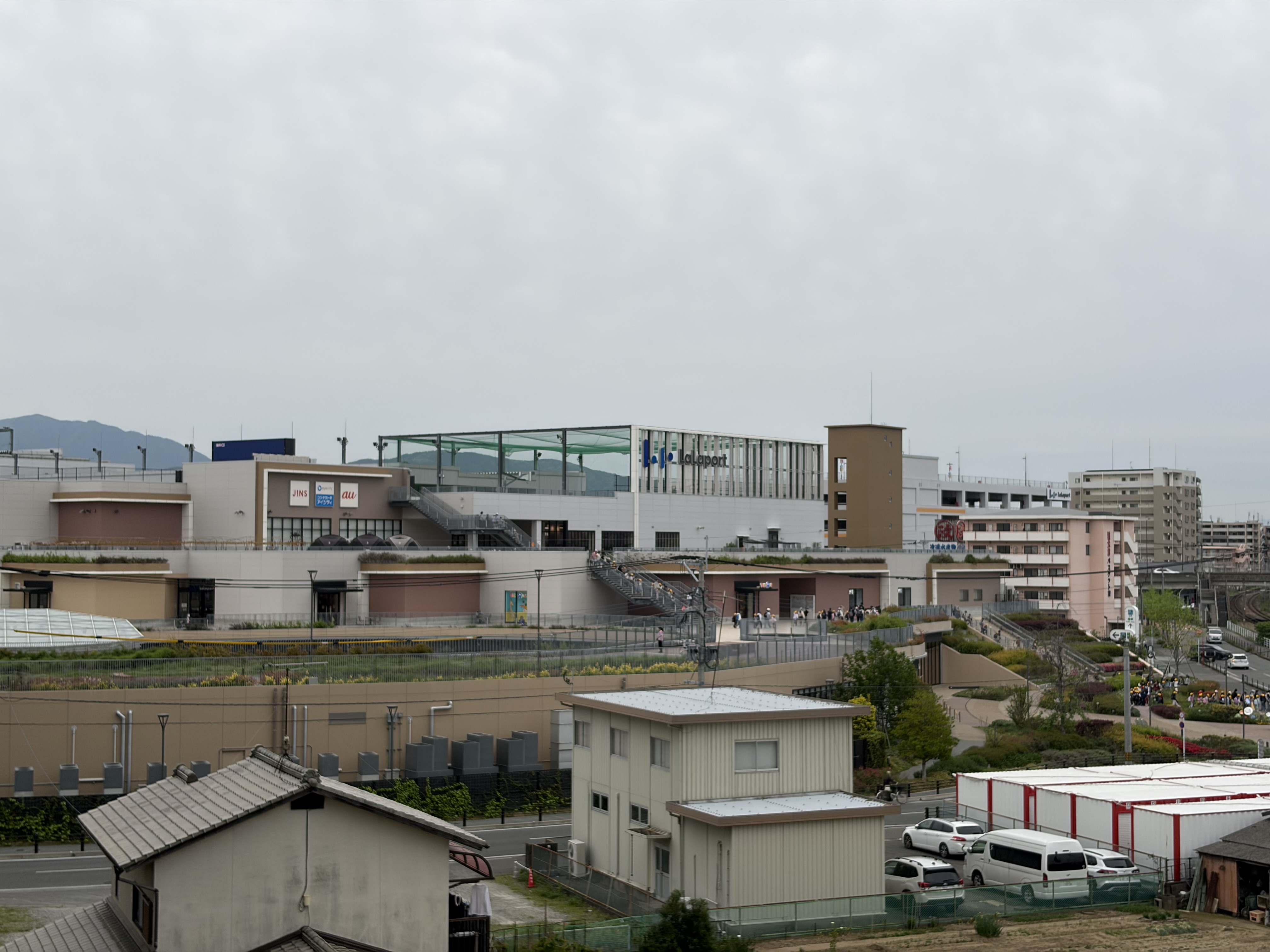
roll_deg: +0.7
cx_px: 635
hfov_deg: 36.8
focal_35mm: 52
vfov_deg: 28.0
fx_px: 1908
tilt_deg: +3.0
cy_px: 476
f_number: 1.6
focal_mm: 5.96
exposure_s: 1/2865
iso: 32
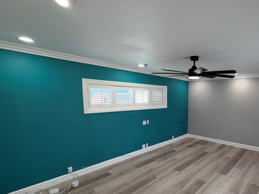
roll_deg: -0.9
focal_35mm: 20
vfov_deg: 65.5
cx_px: 184
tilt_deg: -5.8
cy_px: 114
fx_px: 150
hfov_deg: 77.5
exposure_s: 1/120
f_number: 2.2
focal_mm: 2.22
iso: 125
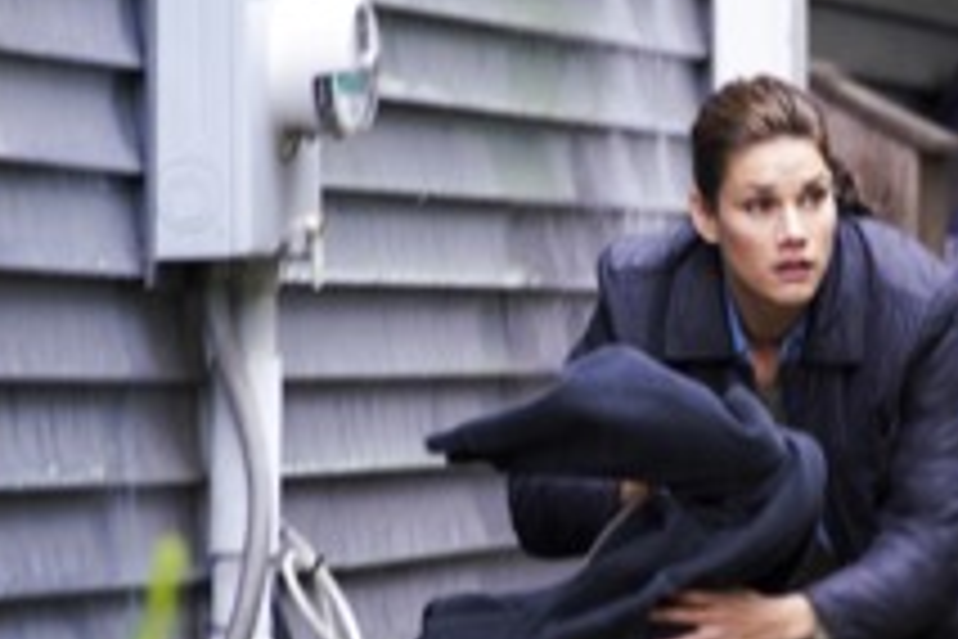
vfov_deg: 4.4
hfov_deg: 6.5
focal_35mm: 315
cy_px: 524
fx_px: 8382
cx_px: 787
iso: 320
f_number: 2.8
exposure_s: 1/160
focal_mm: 134
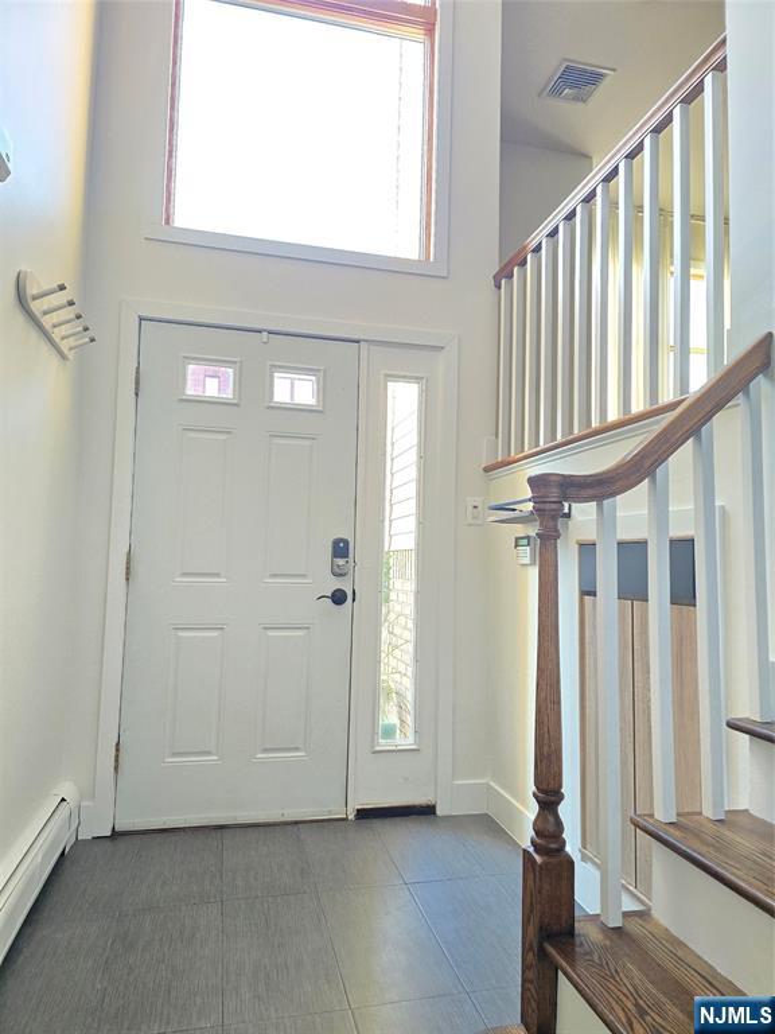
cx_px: 388
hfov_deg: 58.9
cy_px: 517
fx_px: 687
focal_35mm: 23
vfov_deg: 73.9
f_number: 1.7
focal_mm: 6.3
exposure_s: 1/120
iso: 1000
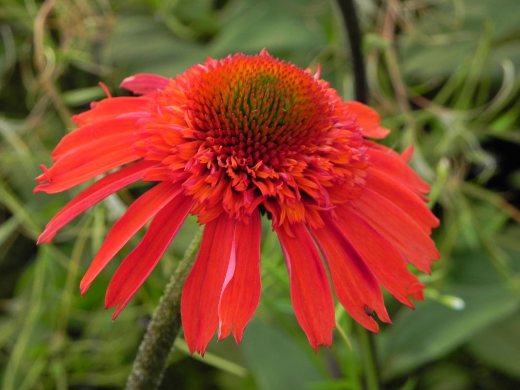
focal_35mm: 129
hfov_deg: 15.3
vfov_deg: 11.5
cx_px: 260
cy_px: 195
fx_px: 1938
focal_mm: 23
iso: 160
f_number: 5
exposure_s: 1/25
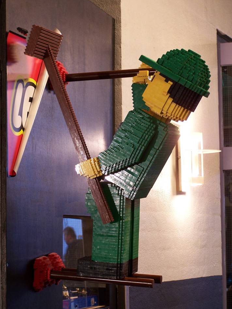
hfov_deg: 14.5
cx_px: 120
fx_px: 911
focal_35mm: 102
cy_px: 154
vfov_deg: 19.3
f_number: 3.2
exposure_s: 1/2
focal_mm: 15.6
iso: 80
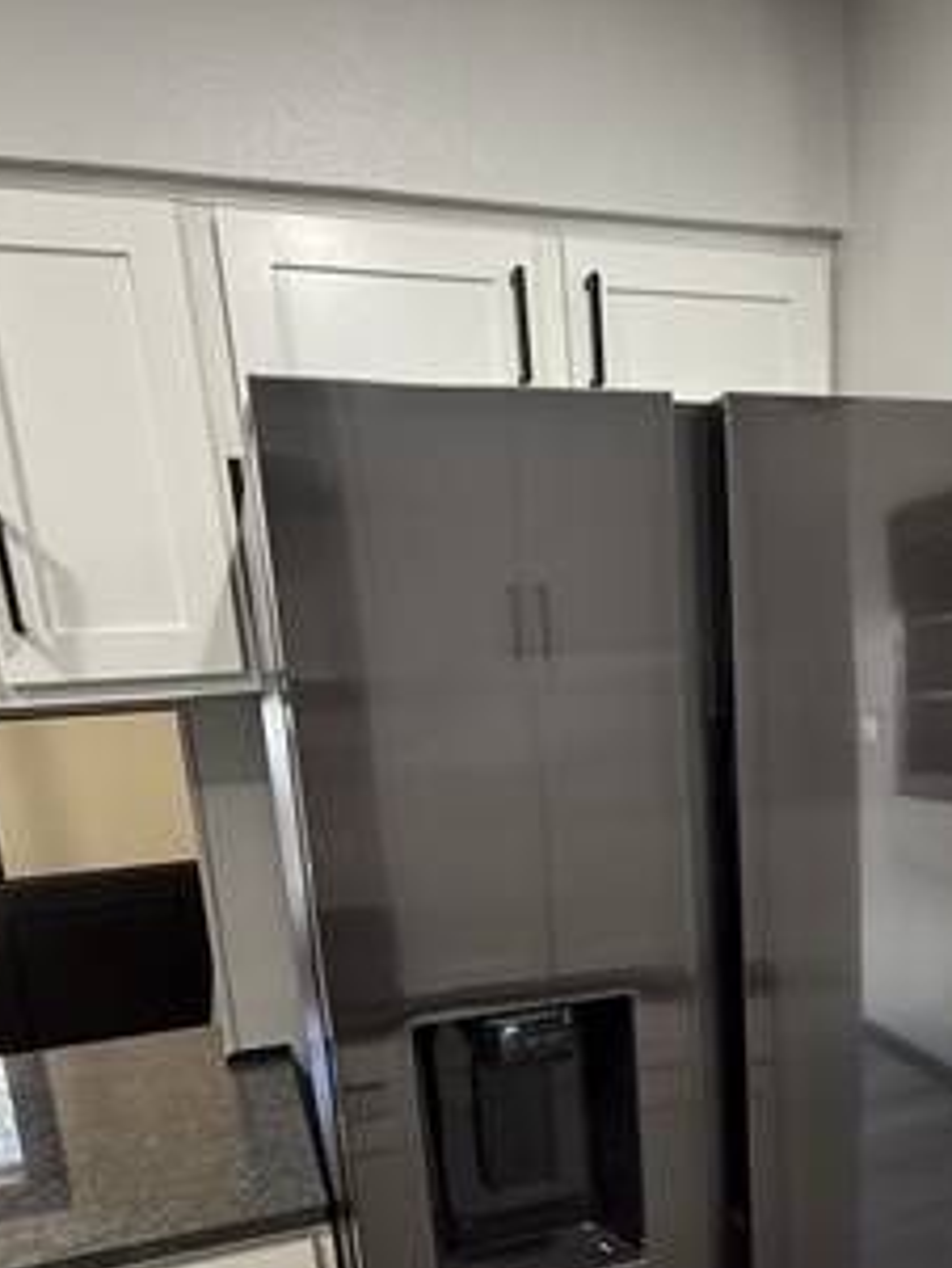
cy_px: 988
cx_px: 649
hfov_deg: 44.7
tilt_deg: -14.8
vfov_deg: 54.9
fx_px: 1136
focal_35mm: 31
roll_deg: +2.9
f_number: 2.2
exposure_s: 1/60
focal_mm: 2.22
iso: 640
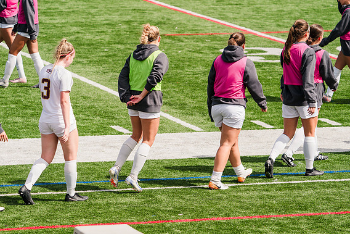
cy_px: 118
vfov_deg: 5.6
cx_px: 176
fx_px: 2373
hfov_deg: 8.4
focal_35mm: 244
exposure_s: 1/1600
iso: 320
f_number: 5.6
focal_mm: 239
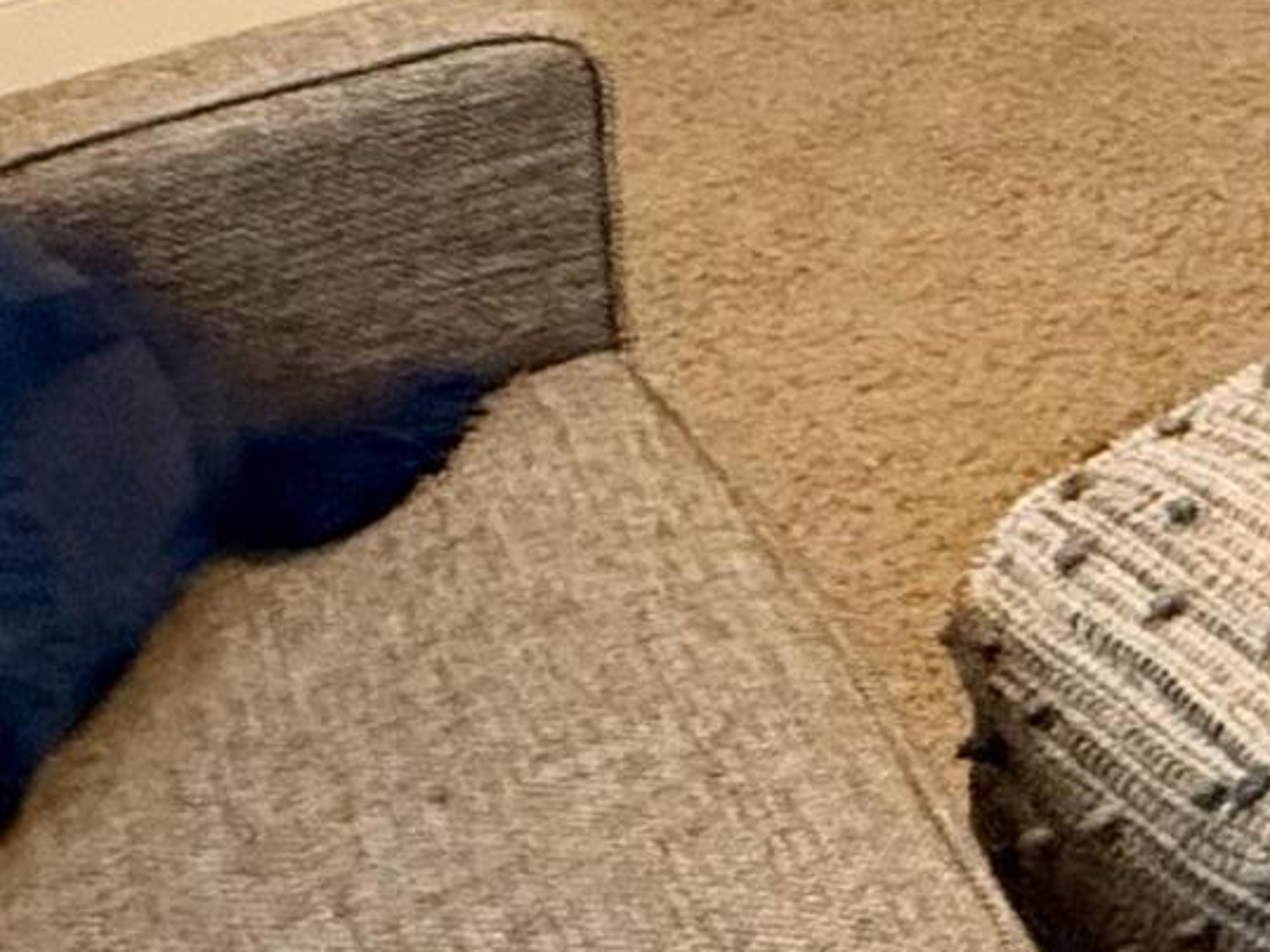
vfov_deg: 15.2
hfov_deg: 18.3
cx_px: 2379
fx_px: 2934
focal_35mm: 80
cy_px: -902
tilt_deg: -8.5
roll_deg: -1.7
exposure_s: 1/60
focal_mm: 2.22
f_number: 2.2
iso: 640
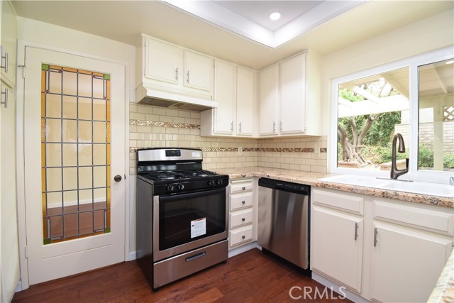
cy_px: 152
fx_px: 189
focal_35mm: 15
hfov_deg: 100.4
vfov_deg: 77.4
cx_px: 227
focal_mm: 10
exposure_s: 1/30
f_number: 8
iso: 1000
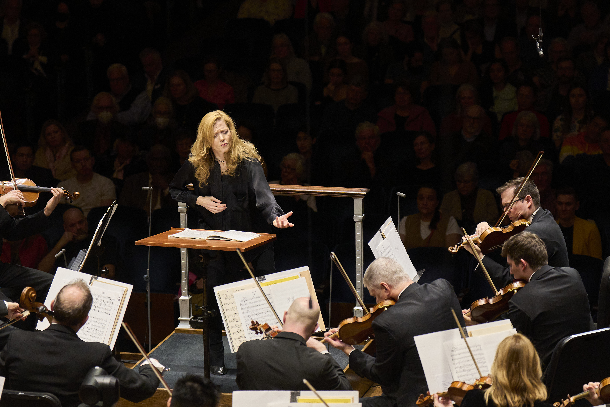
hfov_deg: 13.7
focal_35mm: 150
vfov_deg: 9.1
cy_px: 204
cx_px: 305
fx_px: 2542
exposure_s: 1/500
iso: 4000
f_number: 2.8
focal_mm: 100
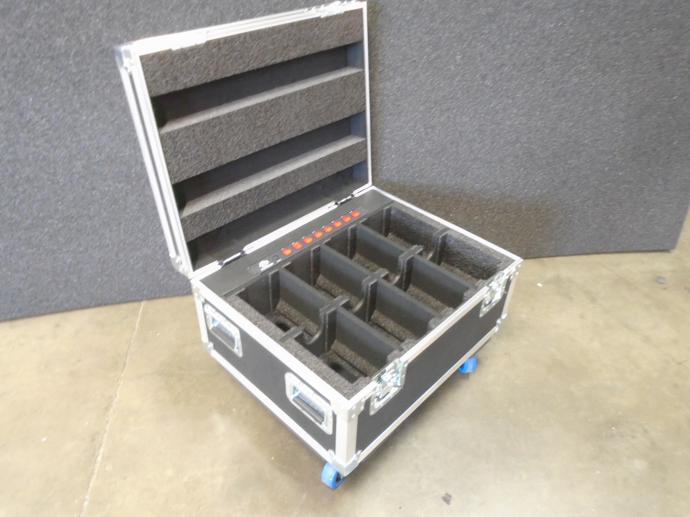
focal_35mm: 26
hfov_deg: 67.3
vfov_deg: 53.1
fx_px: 518
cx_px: 345
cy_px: 258
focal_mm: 4.6
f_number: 3.2
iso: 500
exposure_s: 1/4
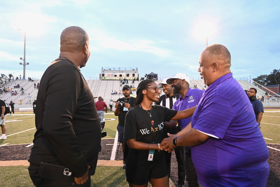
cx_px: 140
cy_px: 94
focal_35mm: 24
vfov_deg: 53.1
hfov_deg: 73.8
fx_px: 187
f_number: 7.1
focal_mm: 24
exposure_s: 1/100
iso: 8000
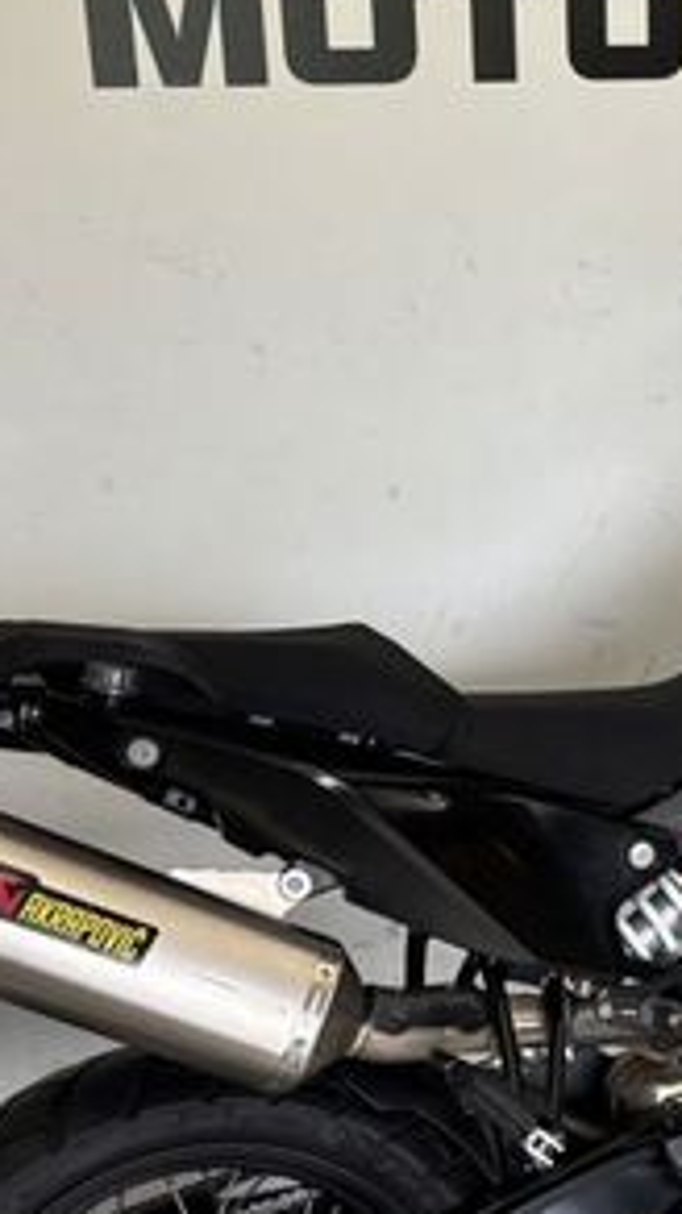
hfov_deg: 18.8
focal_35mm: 62
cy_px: 811
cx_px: 711
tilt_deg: -21.8
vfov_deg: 33.5
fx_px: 1996
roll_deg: +0.1
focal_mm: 5.96
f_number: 1.6
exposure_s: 1/100
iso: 80
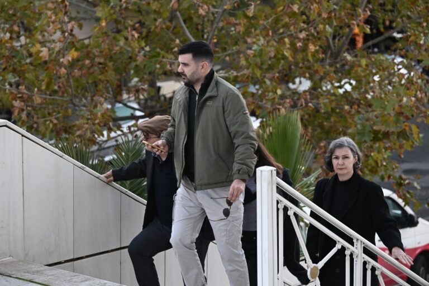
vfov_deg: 9.5
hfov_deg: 14.2
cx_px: 214
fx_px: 1728
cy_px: 143
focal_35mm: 145
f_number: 5
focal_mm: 145
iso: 500
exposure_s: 1/320
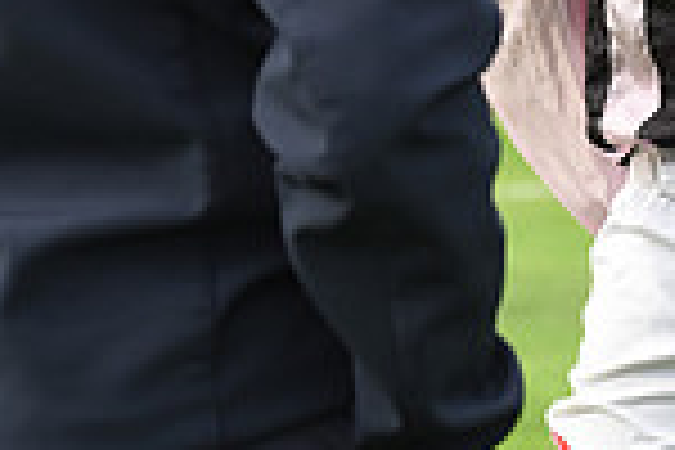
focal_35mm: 464
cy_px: -322
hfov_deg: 4.4
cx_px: 832
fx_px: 8699
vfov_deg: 3.0
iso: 400
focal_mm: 120
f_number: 5.6
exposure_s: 1/500
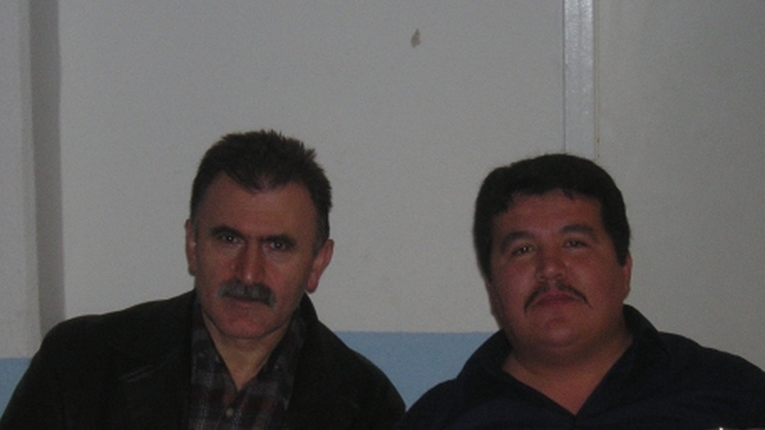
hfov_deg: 17.3
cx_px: 392
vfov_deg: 9.8
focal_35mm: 124
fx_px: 2515
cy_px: 252
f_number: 4.6
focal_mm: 13.6
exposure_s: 1/60.1
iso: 400
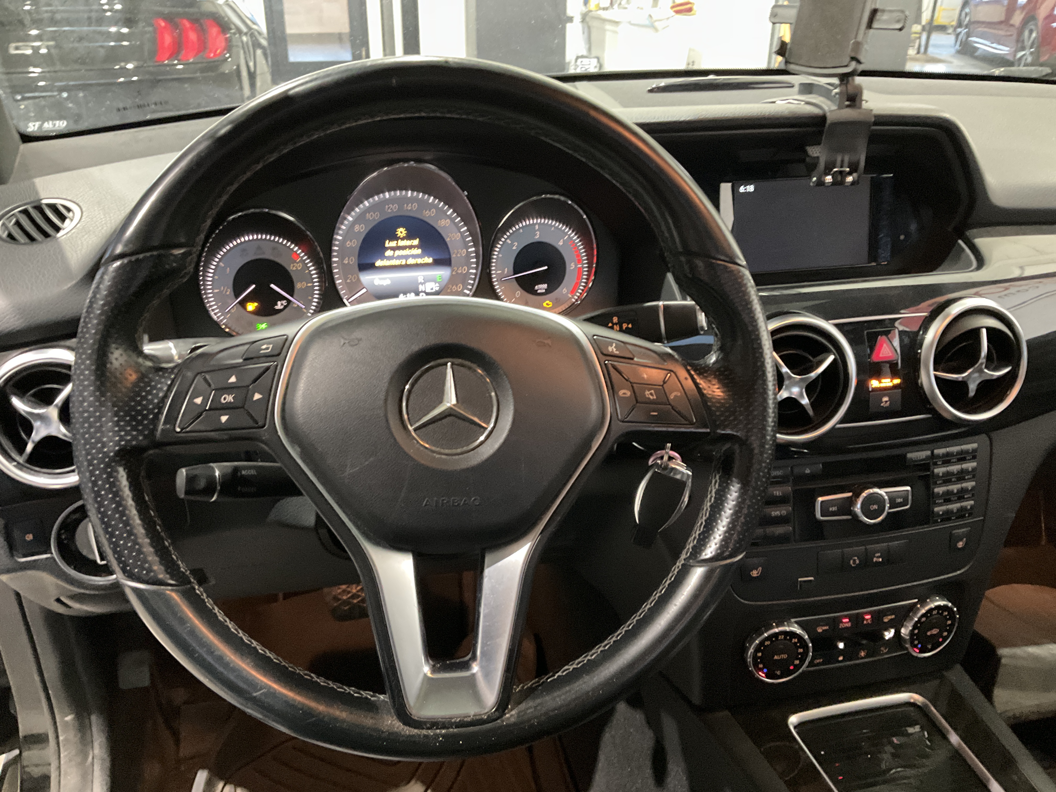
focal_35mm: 29
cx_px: 528
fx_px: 885
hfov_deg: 61.7
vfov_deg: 48.2
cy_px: 396
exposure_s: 1/25
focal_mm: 3
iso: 400
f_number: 1.8
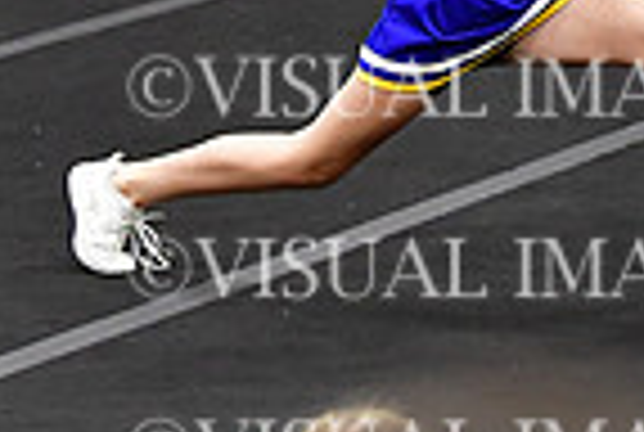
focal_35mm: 498
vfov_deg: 2.8
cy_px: -367
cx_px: 779
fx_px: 8927
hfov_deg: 4.1
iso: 5000
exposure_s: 1/500
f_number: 3.2
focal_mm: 82
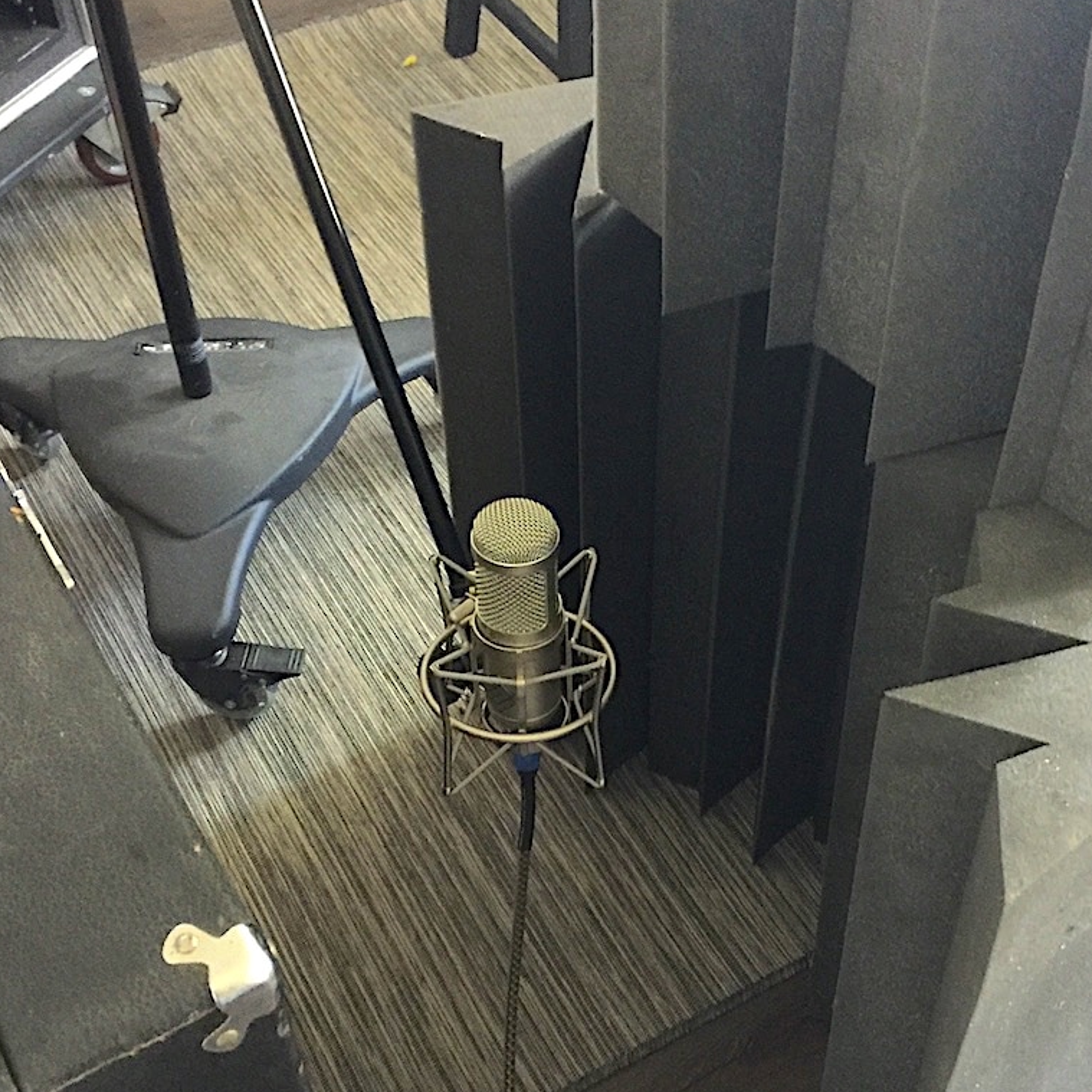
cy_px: 713
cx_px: 636
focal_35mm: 45
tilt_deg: -51.1
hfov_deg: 37.5
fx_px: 1606
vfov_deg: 37.2
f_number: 2.2
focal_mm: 4.15
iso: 125
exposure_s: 1/4
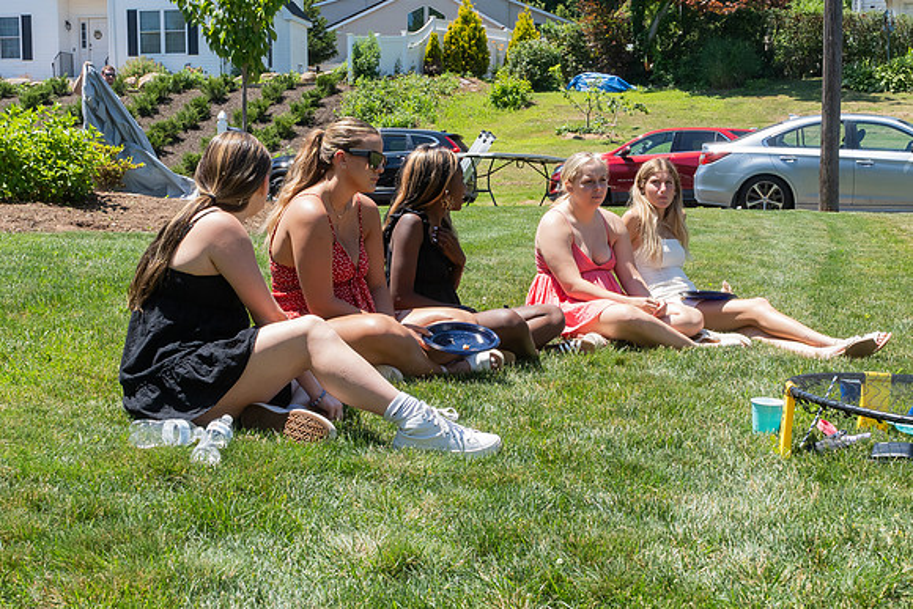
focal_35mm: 52
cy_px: 333
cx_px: 447
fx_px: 1310
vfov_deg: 26.2
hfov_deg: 38.4
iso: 640
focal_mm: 25
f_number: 9
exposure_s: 1/400
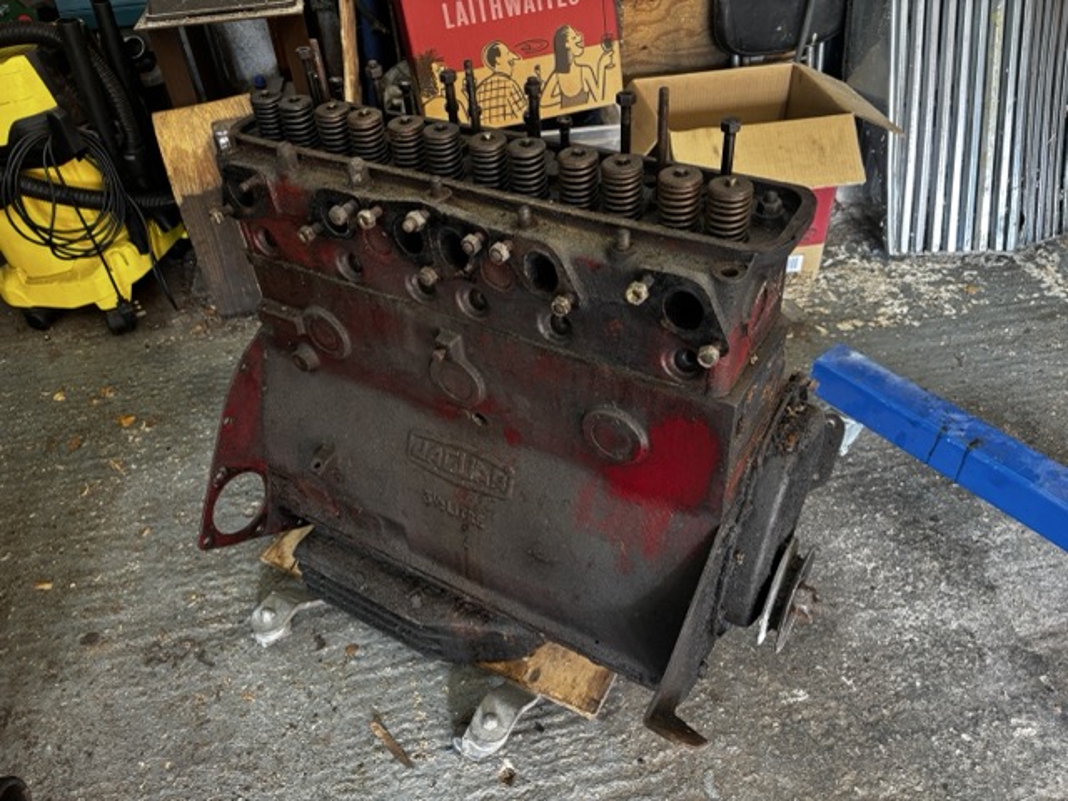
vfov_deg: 53.1
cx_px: 534
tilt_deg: -41.3
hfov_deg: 67.3
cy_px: 400
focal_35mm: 26
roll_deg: +4.8
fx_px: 802
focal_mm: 5.96
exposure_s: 1/60
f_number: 1.6
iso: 250
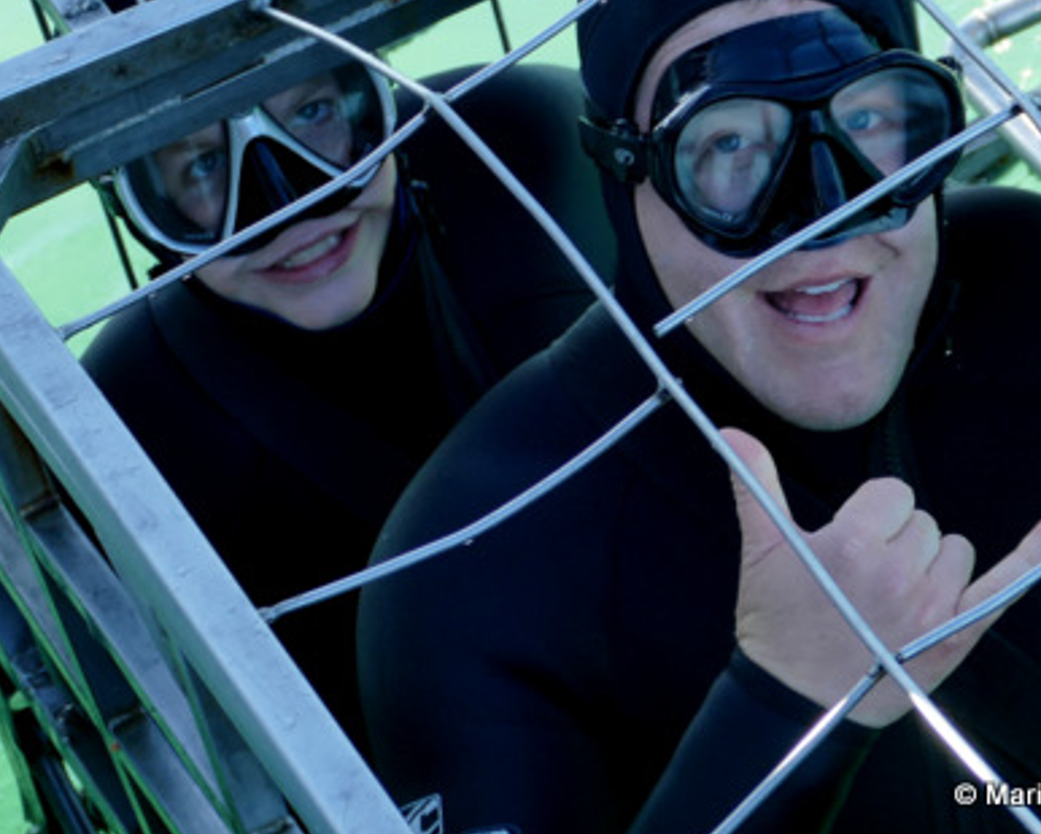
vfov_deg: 13.9
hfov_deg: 17.2
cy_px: 306
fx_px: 3421
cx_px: 717
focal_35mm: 111
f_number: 3.7
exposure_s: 1/250
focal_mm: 27.56
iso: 125
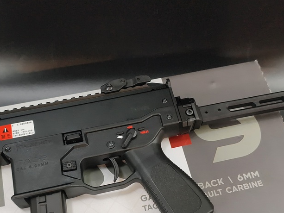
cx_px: 136
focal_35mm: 45
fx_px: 369
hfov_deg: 42.1
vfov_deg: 31.7
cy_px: 156
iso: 372
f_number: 1.57
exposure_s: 1/60
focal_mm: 6.54
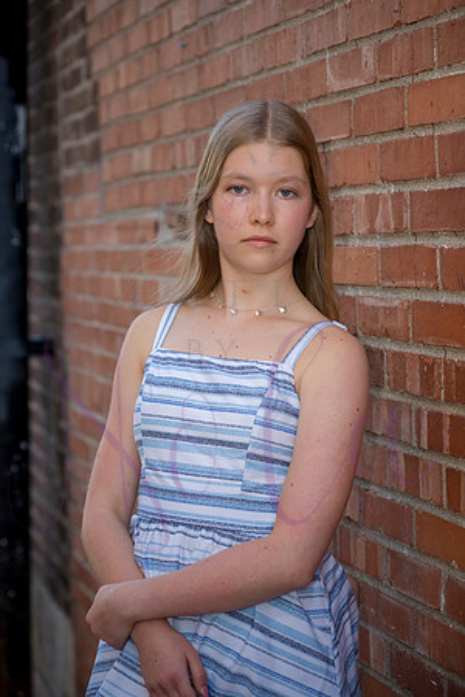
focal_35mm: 80
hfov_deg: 17.1
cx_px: 232
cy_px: 348
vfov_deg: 25.4
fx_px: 1550
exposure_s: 1/640
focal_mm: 80
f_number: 5
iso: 800
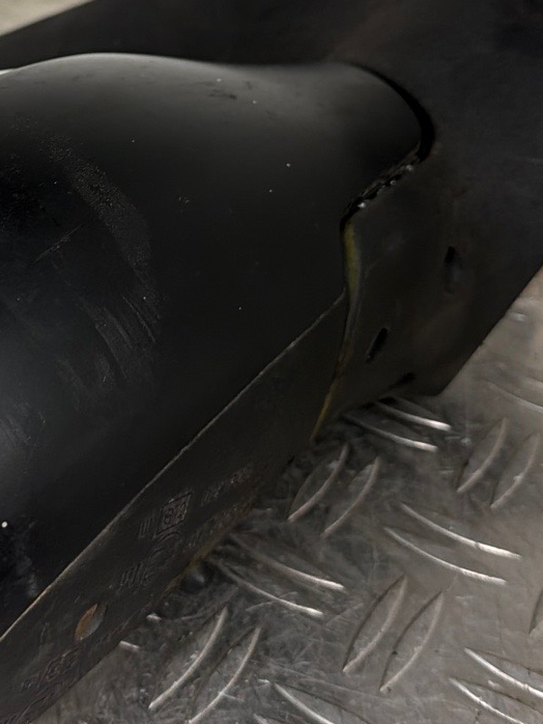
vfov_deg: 28.7
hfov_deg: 22.0
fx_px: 1380
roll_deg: +3.0
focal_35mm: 66
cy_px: 136
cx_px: 130
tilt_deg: -31.1
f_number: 1.78
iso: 100
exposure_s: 1/50
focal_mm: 6.76
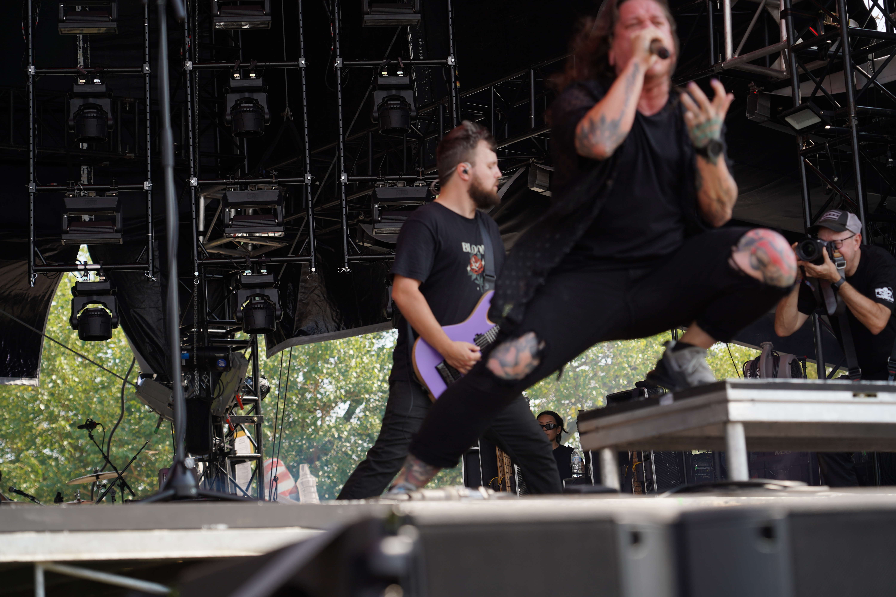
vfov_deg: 13.7
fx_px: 2489
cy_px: 298
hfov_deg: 20.4
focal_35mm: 100
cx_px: 448
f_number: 5.6
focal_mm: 100
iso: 100
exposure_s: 1/250
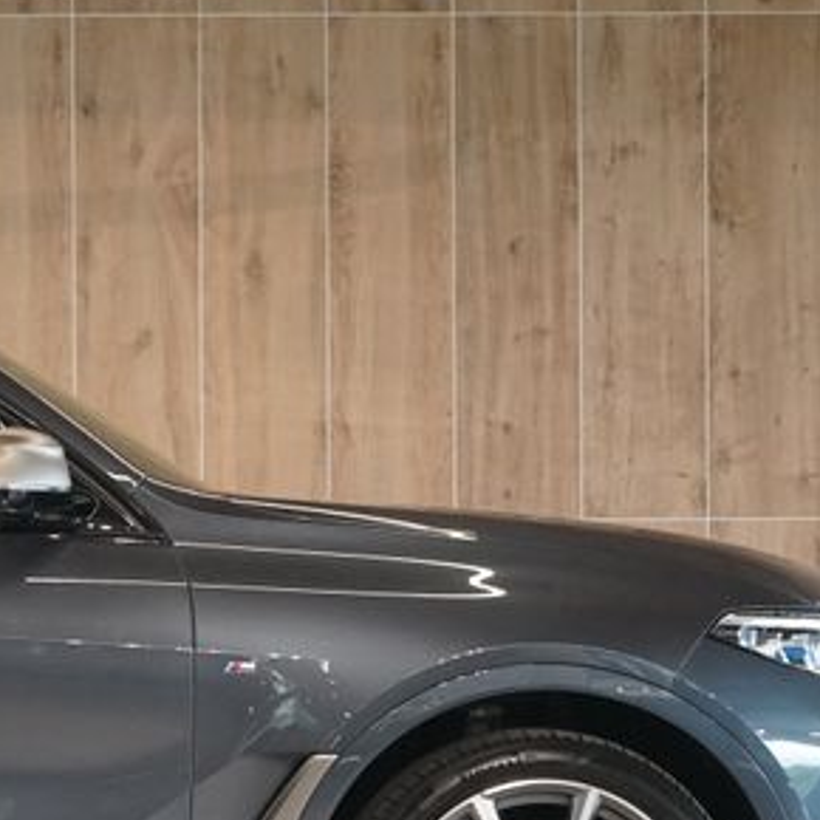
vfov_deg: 9.9
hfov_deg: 9.6
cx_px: -345
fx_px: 4744
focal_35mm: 177
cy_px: 655
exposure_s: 1/160
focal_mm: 59
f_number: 5
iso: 5000
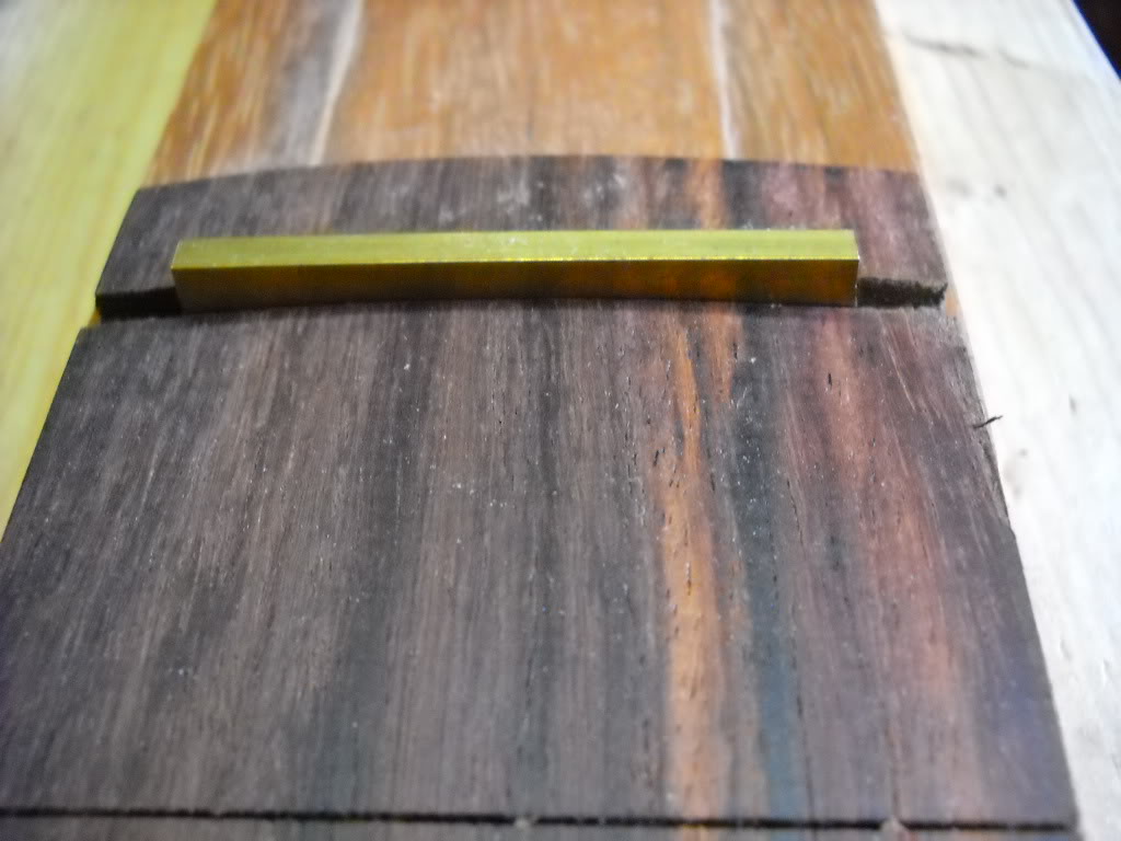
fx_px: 1328
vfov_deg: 35.1
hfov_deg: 45.8
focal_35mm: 41
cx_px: 560
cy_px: 420
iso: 800
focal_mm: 6.72
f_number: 3.1
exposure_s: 1/45
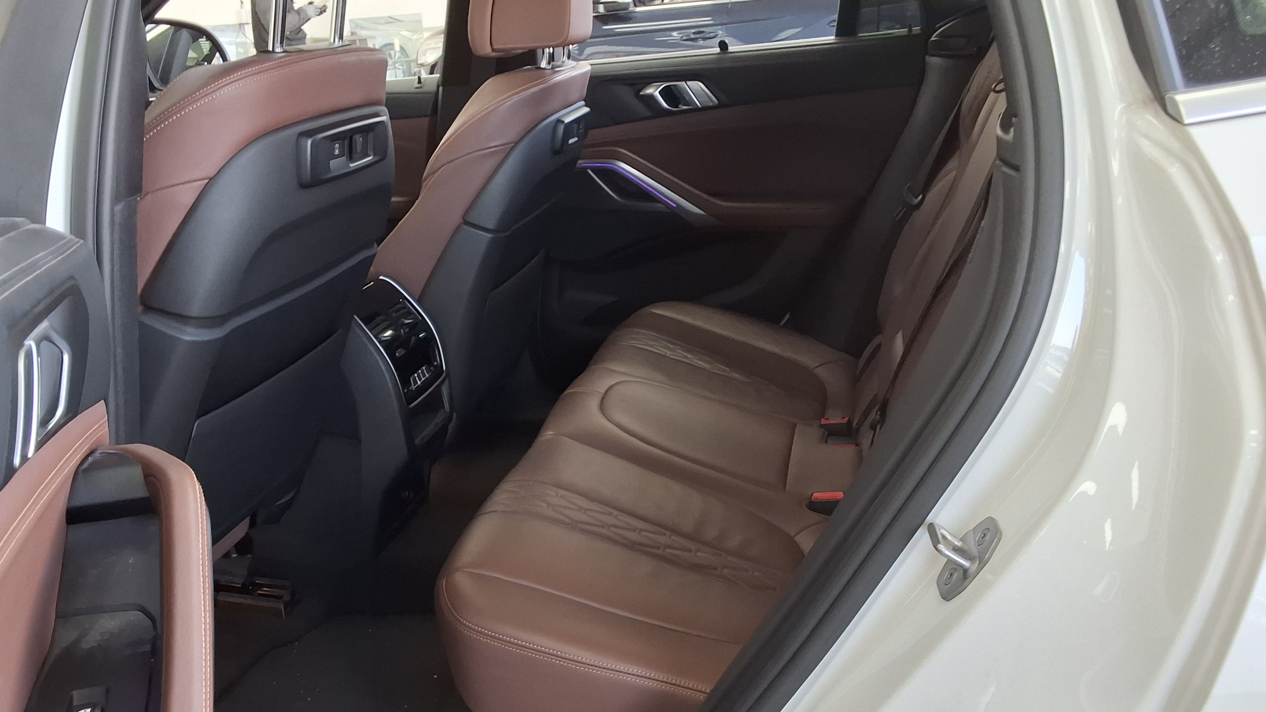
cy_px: 379
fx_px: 1209
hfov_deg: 55.2
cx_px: 586
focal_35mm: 36
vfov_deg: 32.8
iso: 40
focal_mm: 2.91
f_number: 1.9
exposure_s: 1/60
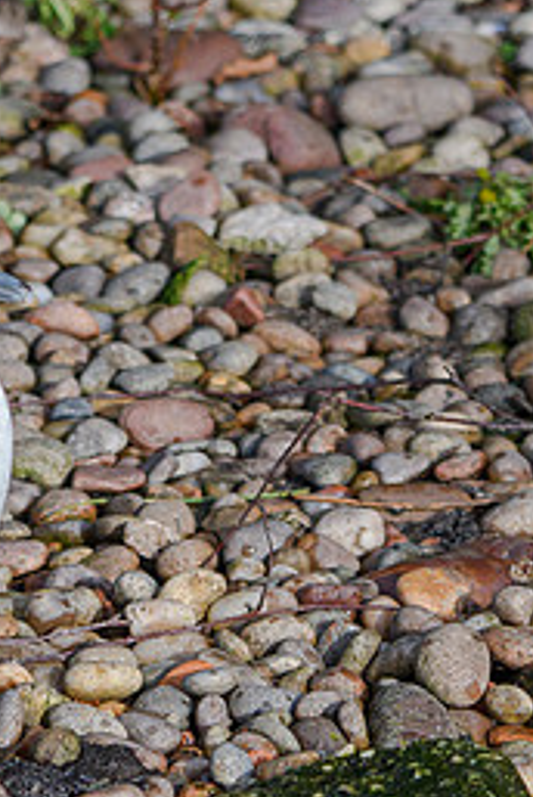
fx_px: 22679
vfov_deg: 2.0
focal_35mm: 1024
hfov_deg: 1.3
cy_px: 629
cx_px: -186
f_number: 5.6
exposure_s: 1/1250
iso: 320
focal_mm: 210
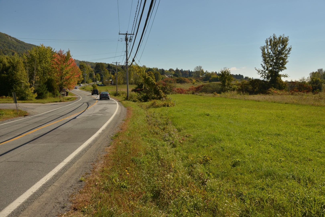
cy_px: 108
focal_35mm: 30
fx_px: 271
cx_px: 162
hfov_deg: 61.9
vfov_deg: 43.6
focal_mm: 30
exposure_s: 1/400
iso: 250
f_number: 13
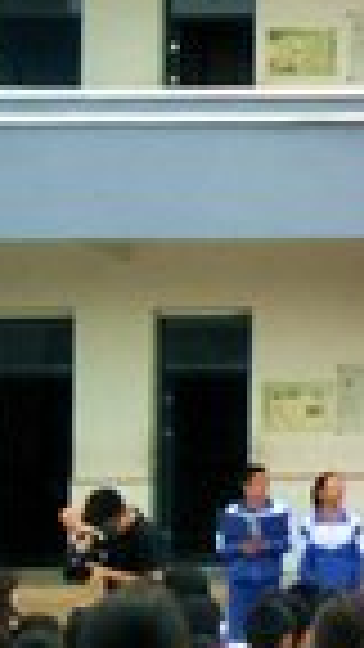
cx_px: 1222
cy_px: 178
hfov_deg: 8.9
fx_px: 1716
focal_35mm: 100
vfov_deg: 21.2
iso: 84
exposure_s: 1/1212
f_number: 1.7
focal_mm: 4.1
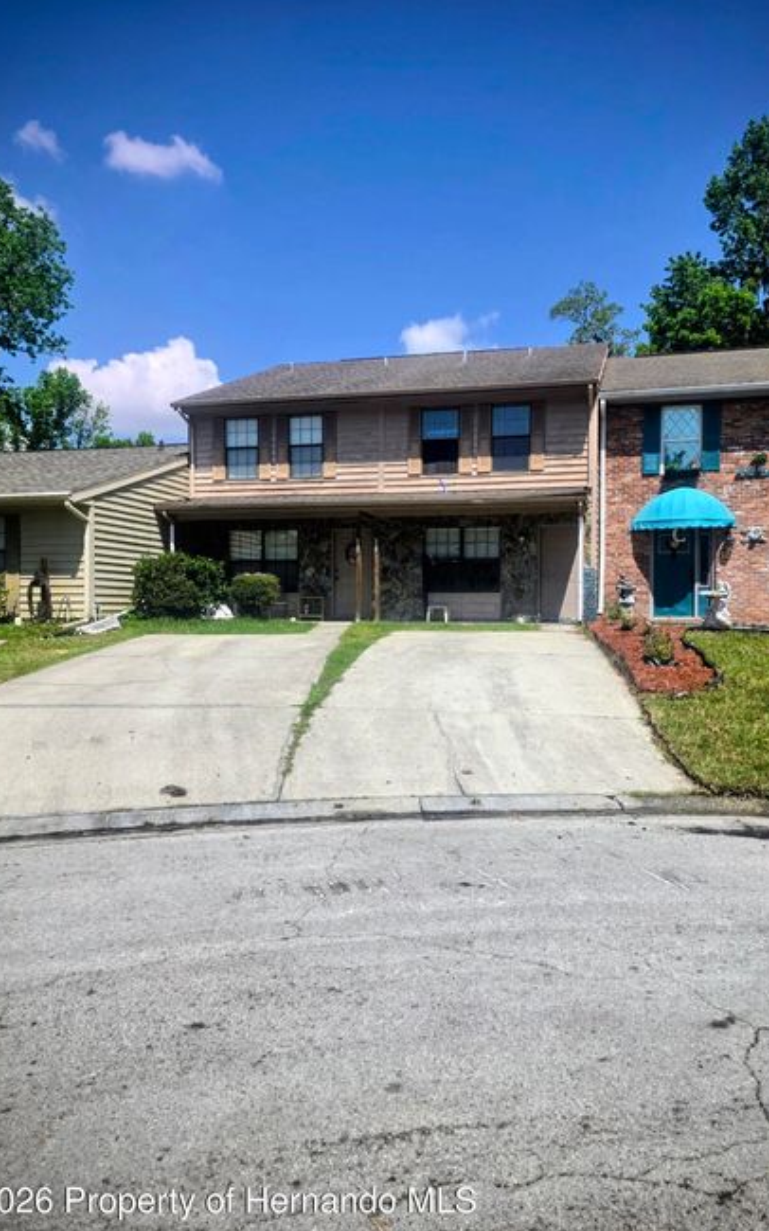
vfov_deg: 72.6
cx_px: 420
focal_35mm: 25
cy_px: 626
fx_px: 839
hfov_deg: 49.2
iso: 80
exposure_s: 1/7944
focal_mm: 6.3
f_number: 1.7
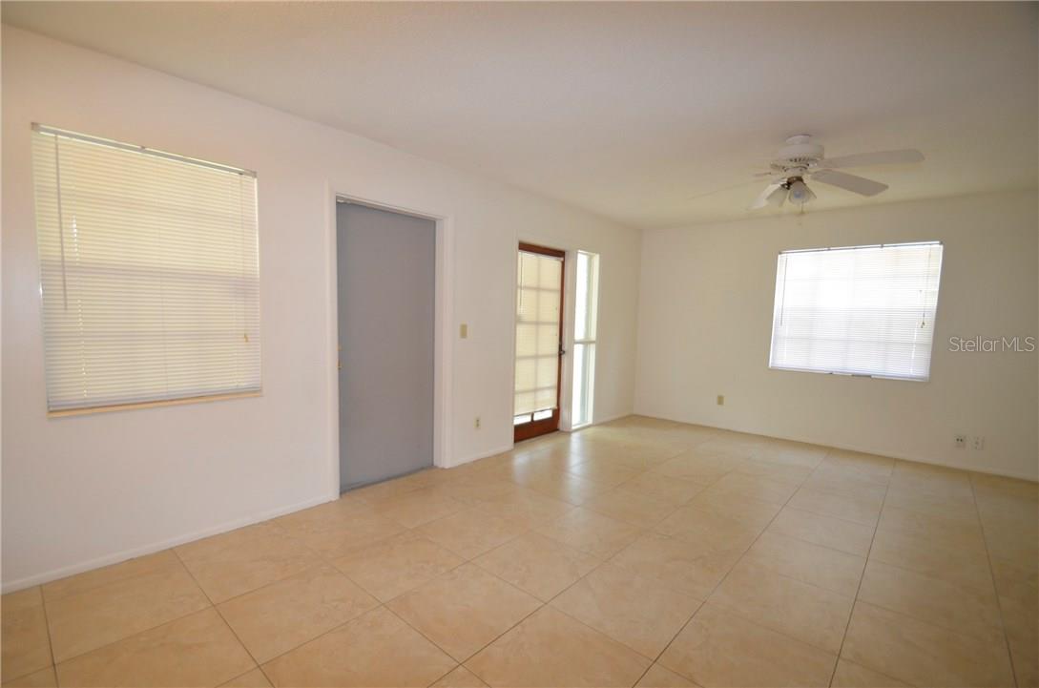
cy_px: 344
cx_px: 520
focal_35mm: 15
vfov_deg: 77.1
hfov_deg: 100.5
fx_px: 432
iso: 640
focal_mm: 10
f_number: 4
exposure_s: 1/60
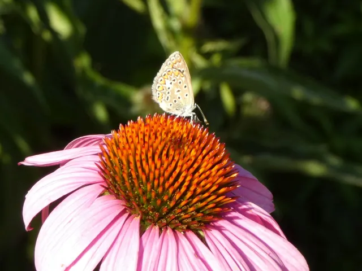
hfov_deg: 12.0
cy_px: 136
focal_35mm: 164
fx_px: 1715
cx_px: 181
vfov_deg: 9.1
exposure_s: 1/80
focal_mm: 29.5
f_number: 5.4
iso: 125
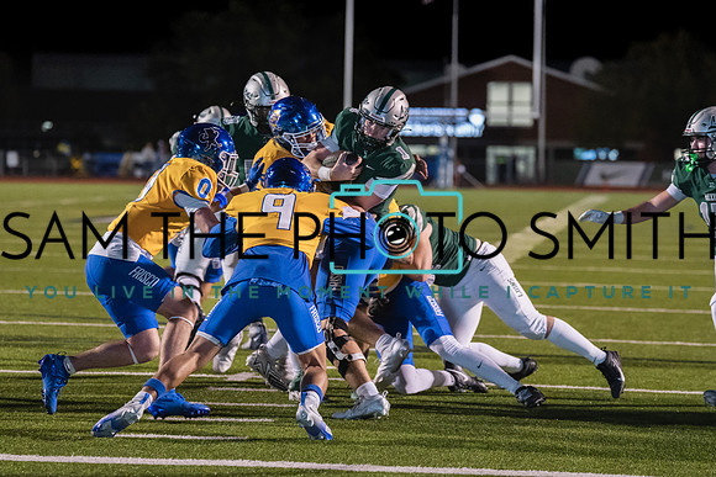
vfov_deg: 9.7
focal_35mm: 141
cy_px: 221
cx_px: 335
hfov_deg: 14.5
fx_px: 2812
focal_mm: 108
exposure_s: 1/1000
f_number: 2.8
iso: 4000
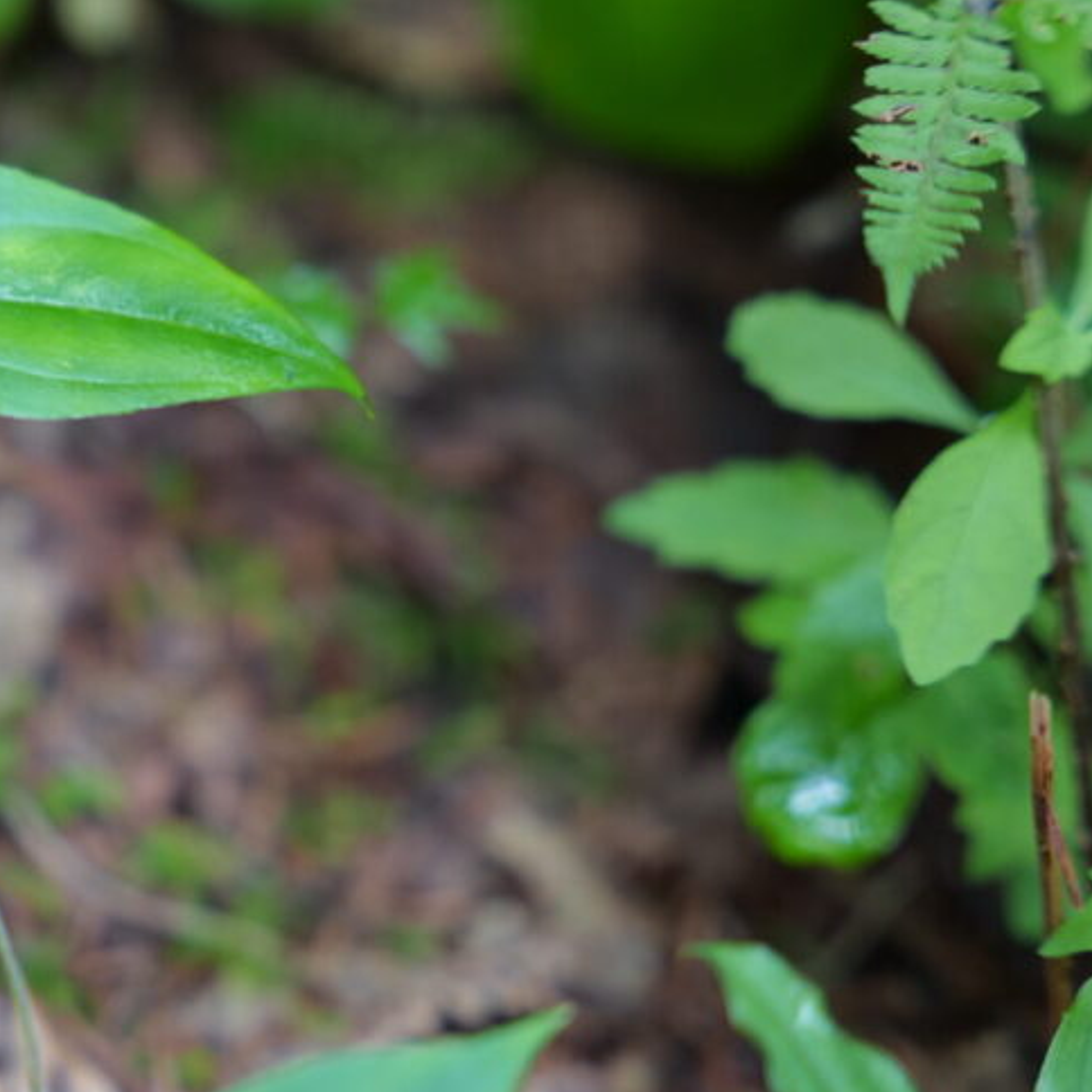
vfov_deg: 13.8
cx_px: -23
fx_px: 4497
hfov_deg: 13.6
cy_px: 513
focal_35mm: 126
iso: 500
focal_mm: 70
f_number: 2.8
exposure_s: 1/80
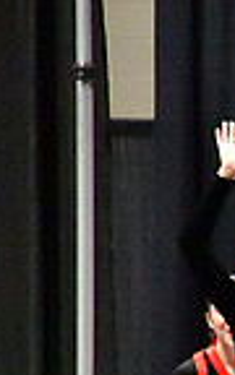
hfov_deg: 1.7
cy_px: 460
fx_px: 7716
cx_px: 742
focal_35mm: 753
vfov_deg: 2.8
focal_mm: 122
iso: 16000
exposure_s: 1/400
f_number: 5.6
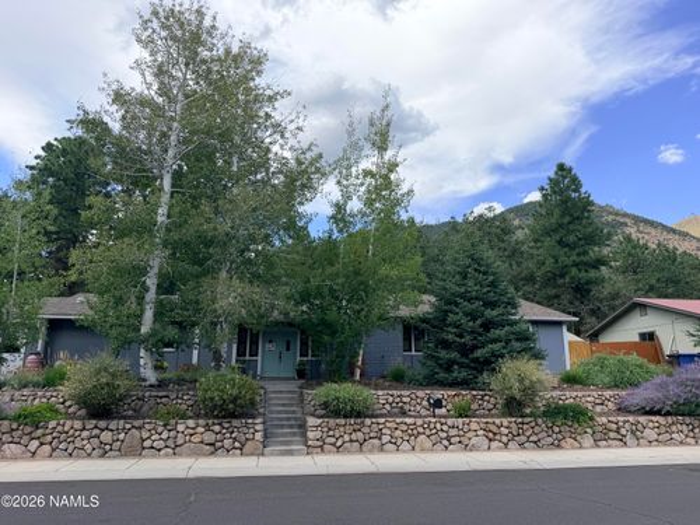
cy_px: 262
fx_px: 485
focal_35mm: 24
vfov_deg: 56.8
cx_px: 350
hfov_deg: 71.6
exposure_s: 1/3021
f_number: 1.78
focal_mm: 6.76
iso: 80
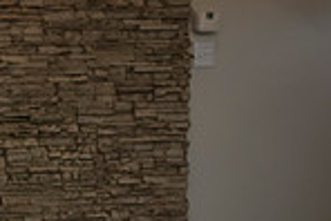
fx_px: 1979
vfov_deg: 6.3
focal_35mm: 215
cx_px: -256
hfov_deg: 9.2
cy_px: 373
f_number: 7.1
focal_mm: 50
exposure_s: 1/60
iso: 800
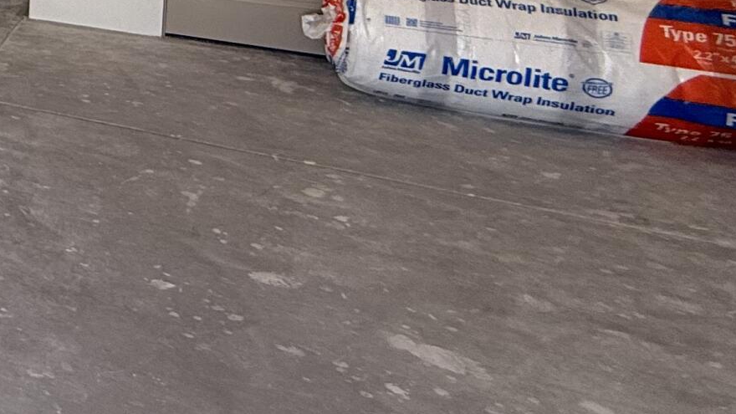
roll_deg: +0.3
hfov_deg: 24.0
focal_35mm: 52
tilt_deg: -5.1
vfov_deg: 20.5
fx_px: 1015
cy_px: -161
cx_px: -516
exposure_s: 1/129
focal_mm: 2.22
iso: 50
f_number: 2.2
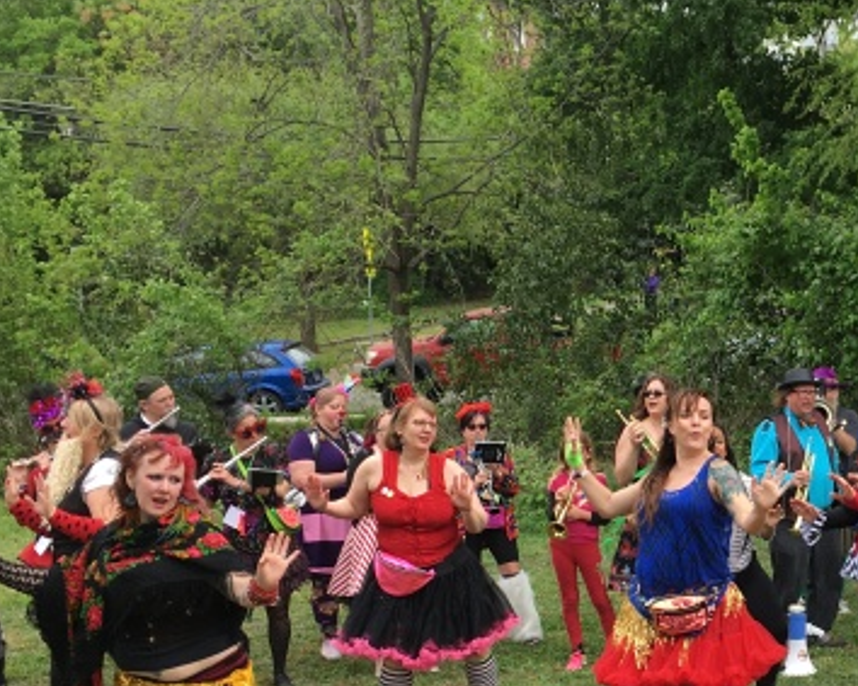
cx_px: 805
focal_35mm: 64
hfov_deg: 28.2
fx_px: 1625
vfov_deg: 23.6
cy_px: 528
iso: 25
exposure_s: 1/224
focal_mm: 4.15
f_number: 2.2
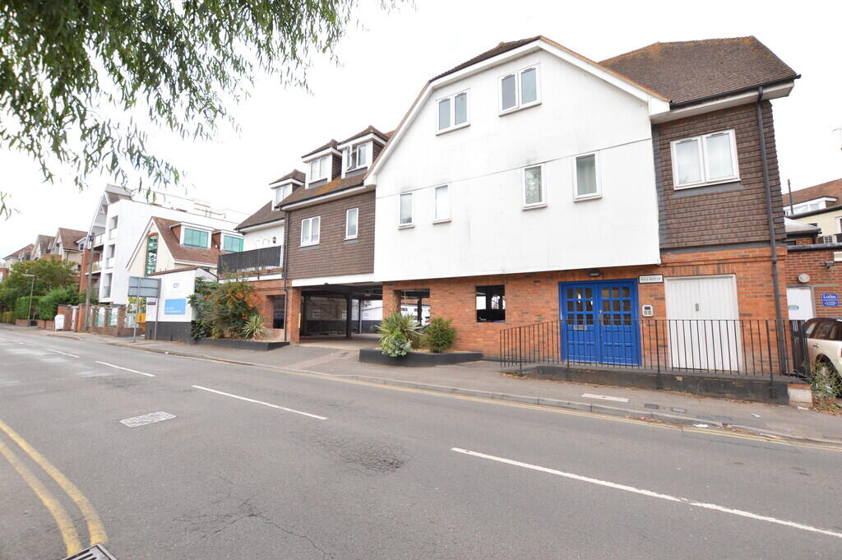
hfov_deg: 100.4
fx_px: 351
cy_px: 280
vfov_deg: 77.2
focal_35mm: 15
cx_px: 421
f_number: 5
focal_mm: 10
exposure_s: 1/125
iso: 200
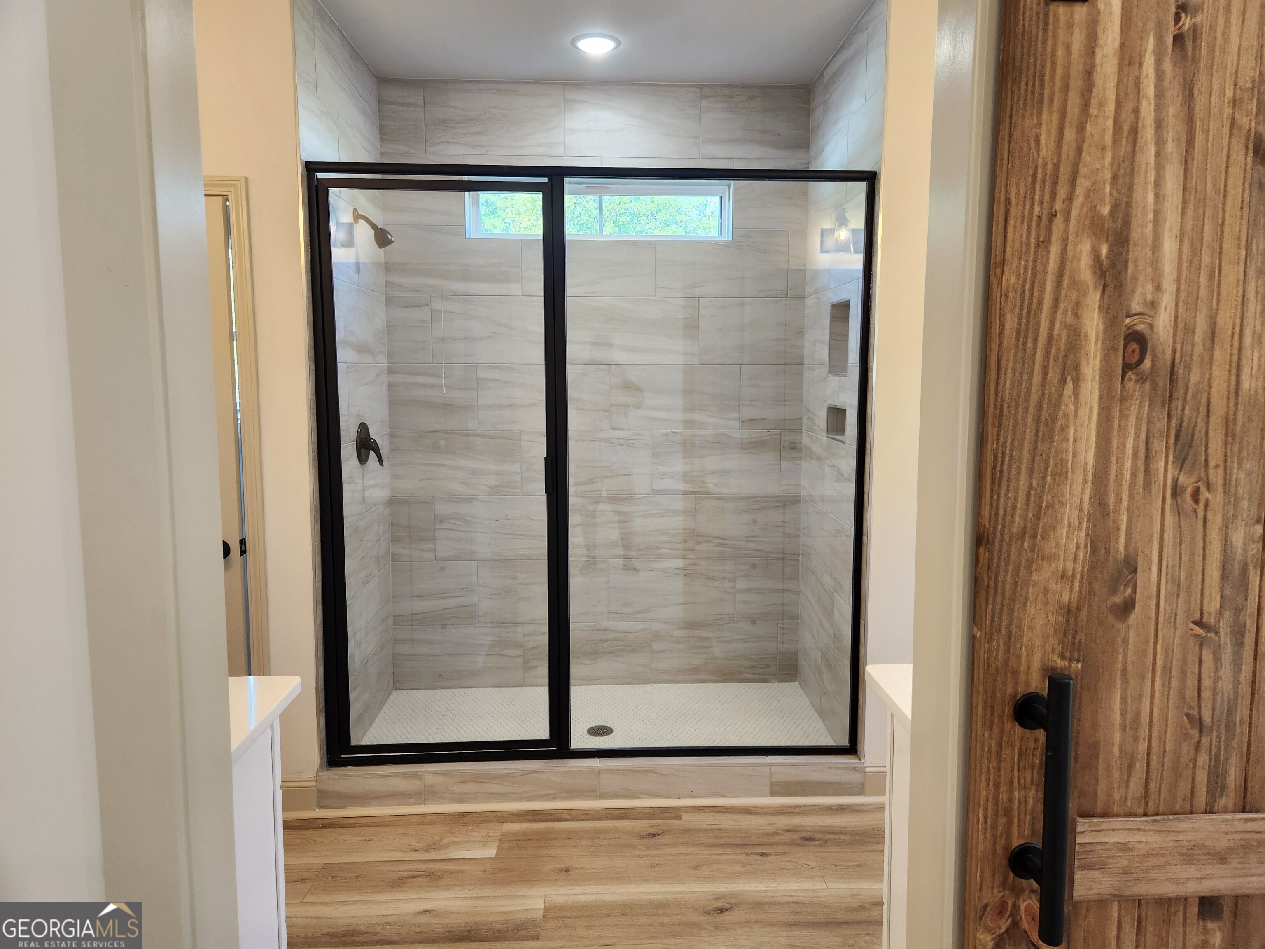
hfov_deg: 73.9
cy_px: 474
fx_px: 841
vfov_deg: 58.9
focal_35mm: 23
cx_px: 632
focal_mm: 5.4
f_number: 1.8
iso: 160
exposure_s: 1/120
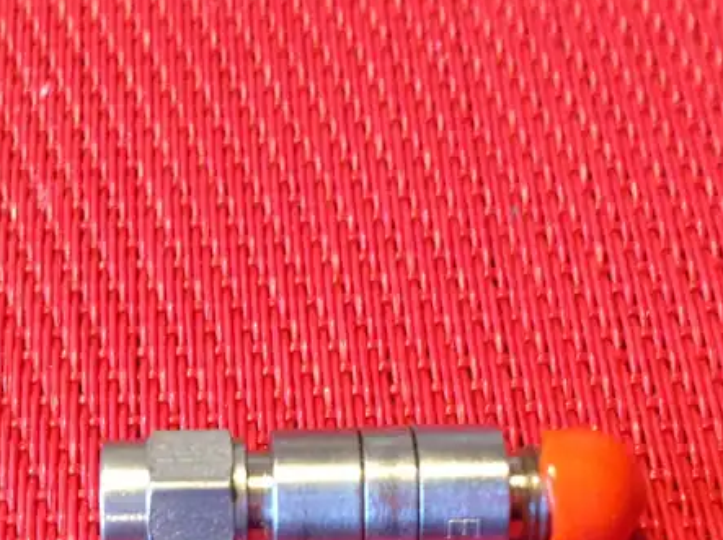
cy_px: 504
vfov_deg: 18.3
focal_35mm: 79
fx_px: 1648
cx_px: 202
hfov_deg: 24.5
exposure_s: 1/15
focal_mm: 4.28
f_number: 2.4
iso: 200
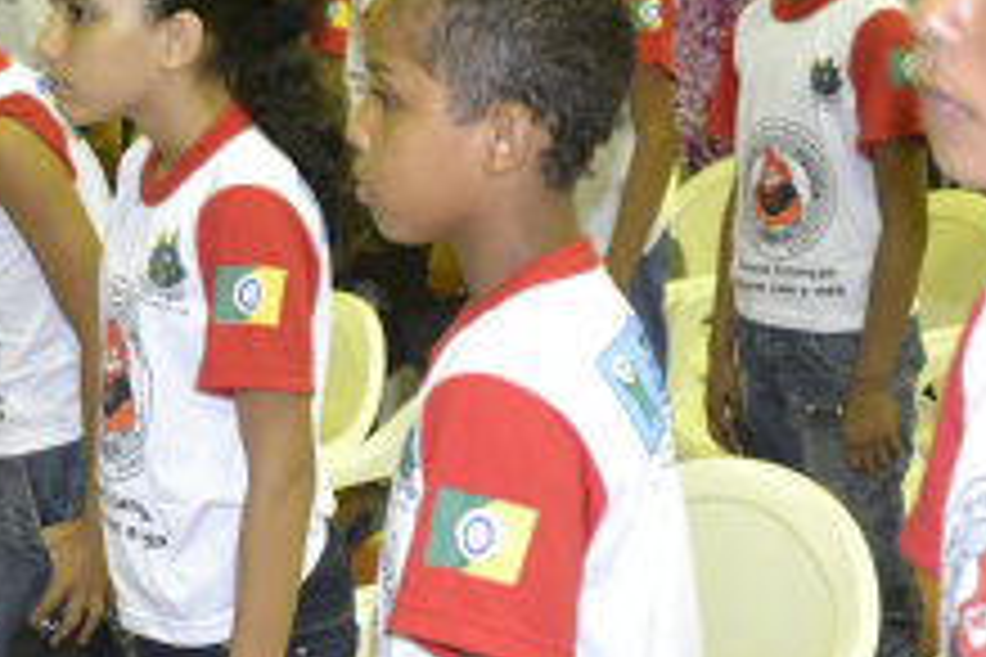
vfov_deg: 15.3
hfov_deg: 22.7
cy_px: 236
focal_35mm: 89
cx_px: 297
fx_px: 2437
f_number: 3.8
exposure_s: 1/60
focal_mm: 26
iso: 2000
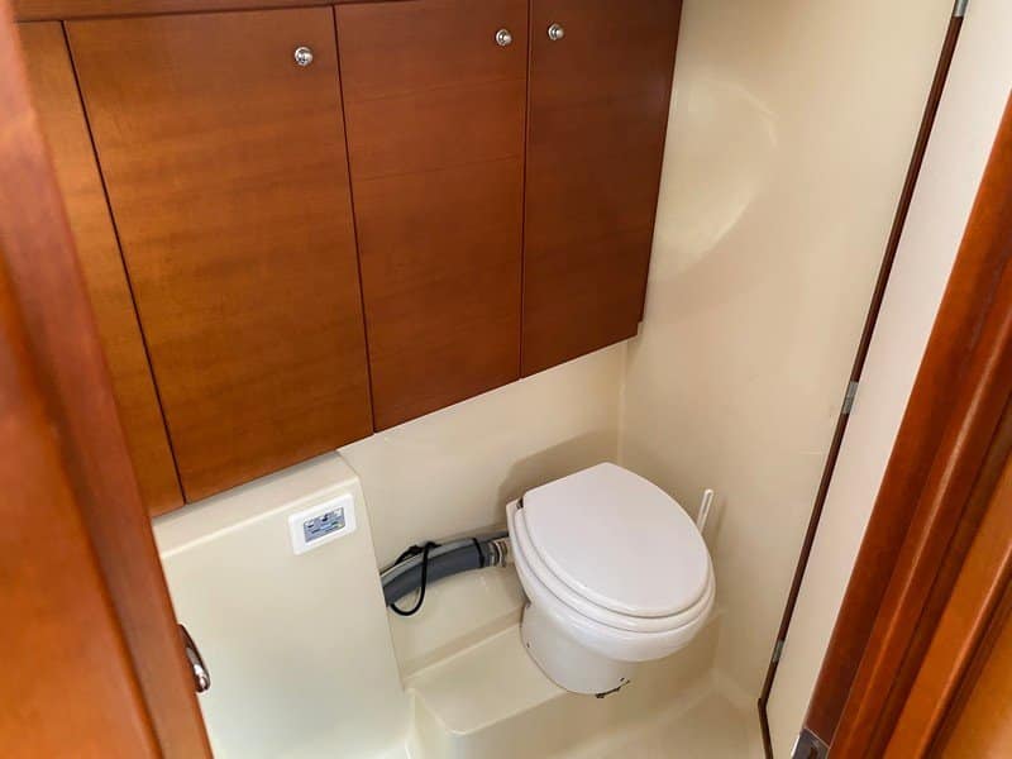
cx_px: 506
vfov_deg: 53.1
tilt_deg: -29.8
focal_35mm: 26
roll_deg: -0.2
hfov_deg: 67.3
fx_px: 760
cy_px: 380
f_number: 1.8
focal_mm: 4.25
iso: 250
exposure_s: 1/60
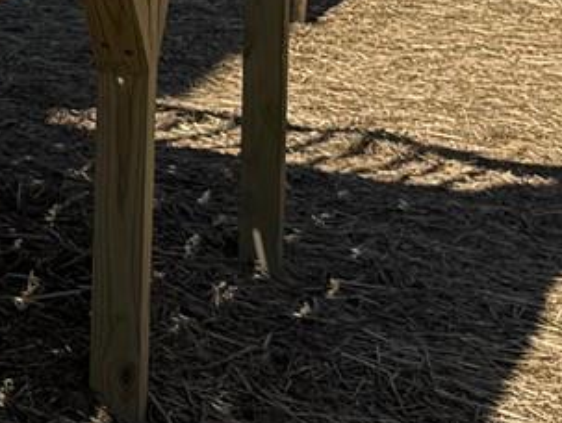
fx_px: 2633
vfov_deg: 9.0
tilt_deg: -4.0
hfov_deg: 10.0
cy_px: -202
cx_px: -950
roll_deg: +0.5
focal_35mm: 162
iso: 80
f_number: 1.78
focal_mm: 6.76
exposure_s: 1/6711
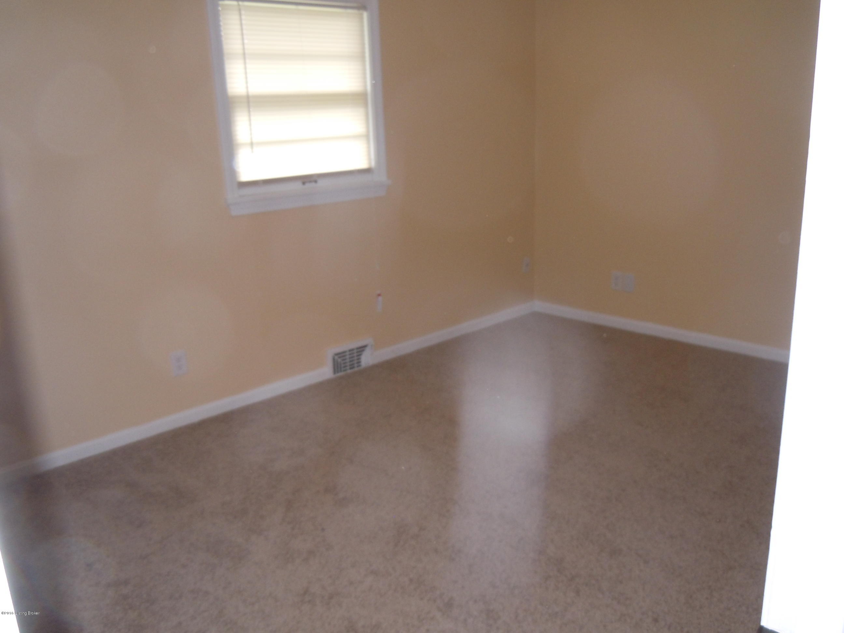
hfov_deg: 60.0
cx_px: 422
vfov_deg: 46.8
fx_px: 731
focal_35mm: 30
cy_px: 316
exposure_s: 1/30
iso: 200
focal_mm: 5.4
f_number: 3.5
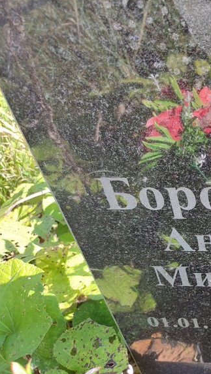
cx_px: 255
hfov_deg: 27.4
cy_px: 189
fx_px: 377
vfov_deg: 52.8
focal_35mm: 38
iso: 50
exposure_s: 1/121
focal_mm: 6.04
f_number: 1.9
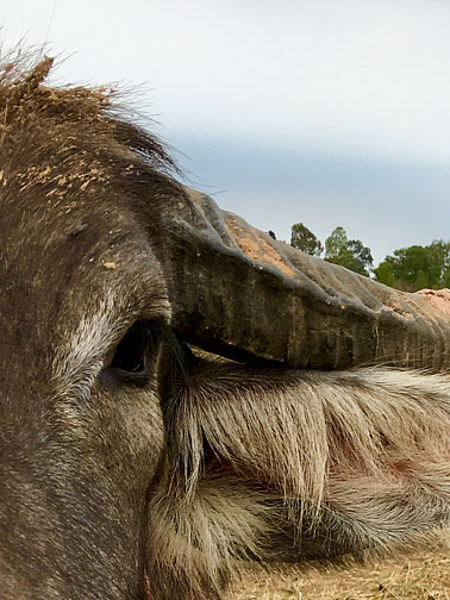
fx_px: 1595
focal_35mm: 92
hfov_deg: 15.8
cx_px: 27
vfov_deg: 19.2
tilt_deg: -20.5
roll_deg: +0.7
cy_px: 837
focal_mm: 4.15
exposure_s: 1/927
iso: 25
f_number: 2.2
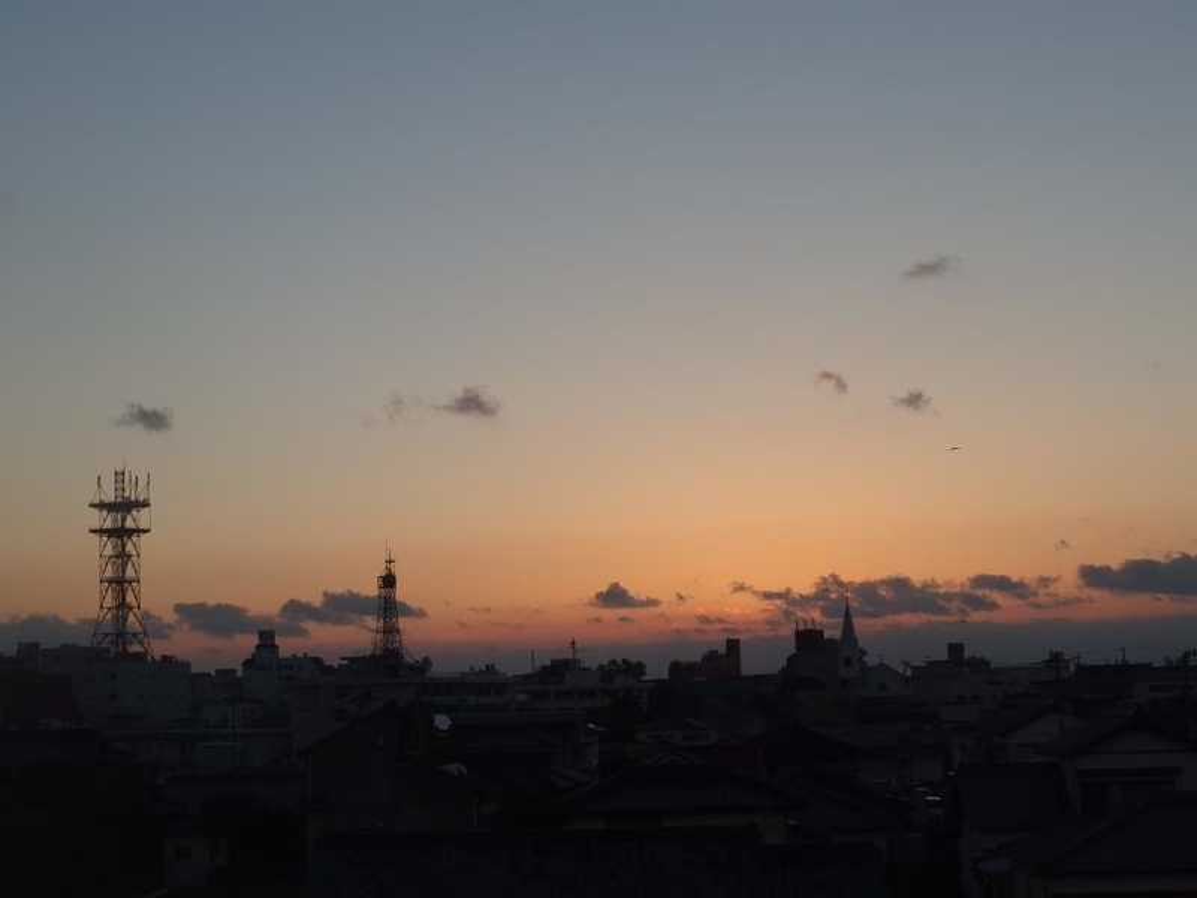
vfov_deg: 21.9
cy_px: 449
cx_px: 598
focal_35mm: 67
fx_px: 2317
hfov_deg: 29.0
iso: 100
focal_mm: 12.1
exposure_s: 1/500
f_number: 4
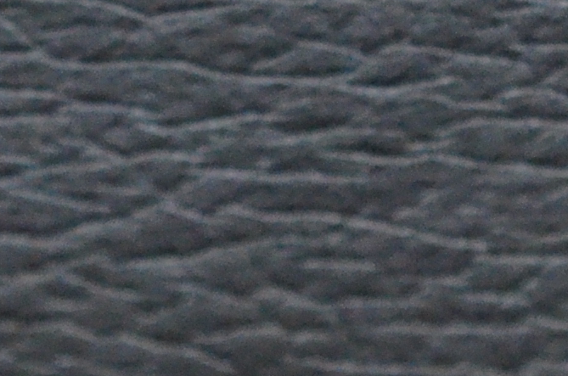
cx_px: 471
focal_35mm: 442
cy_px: 588
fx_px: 6959
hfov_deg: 4.7
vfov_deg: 3.1
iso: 2500
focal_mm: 40
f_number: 4
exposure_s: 1/1000
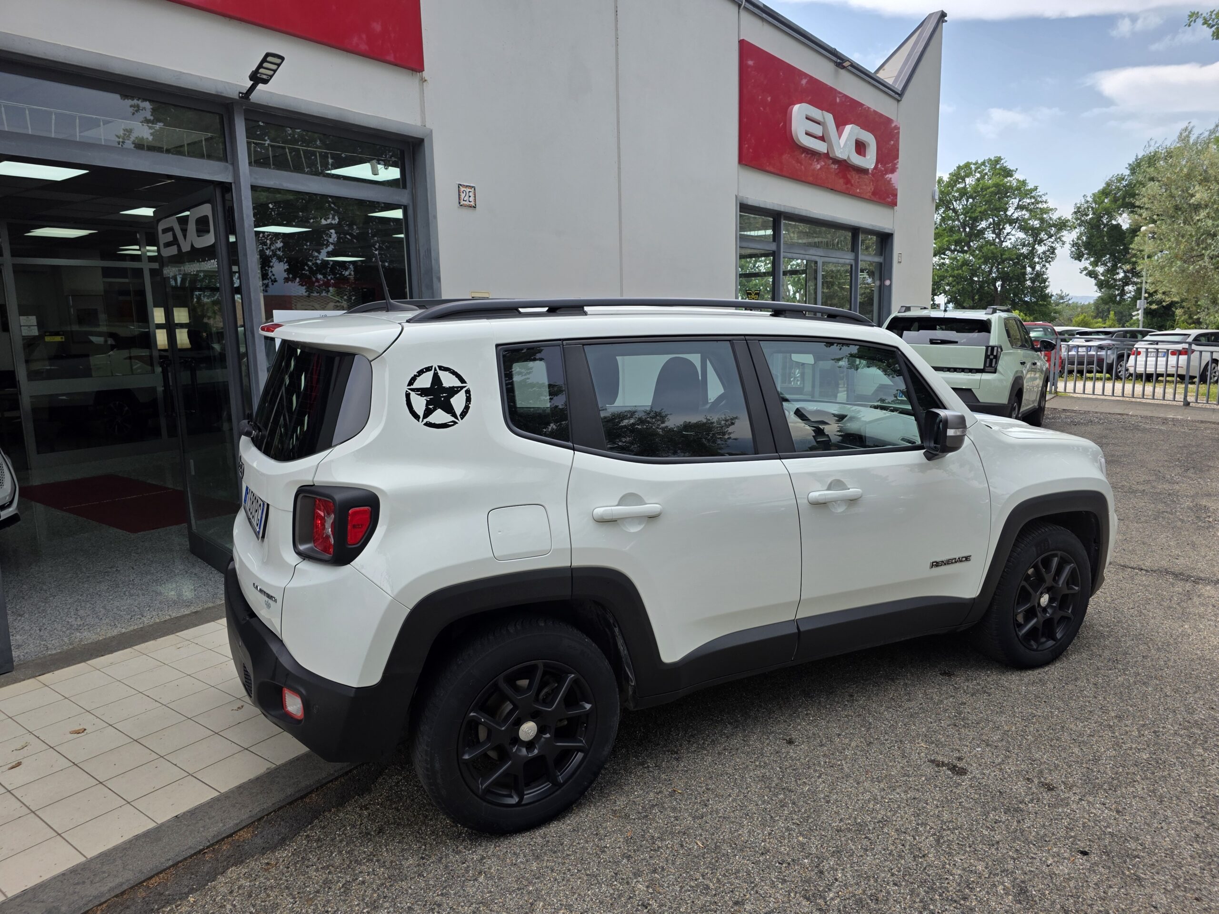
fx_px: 810
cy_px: 457
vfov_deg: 58.9
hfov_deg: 73.9
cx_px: 610
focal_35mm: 23
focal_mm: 6.3
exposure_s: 1/2346
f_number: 1.7
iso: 80
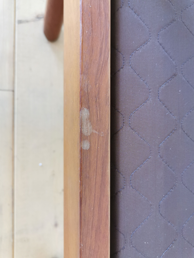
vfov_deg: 65.3
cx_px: 97
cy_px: 129
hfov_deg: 51.4
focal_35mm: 27
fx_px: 202
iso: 200
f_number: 1.8
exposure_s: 1/50
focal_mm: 5.58
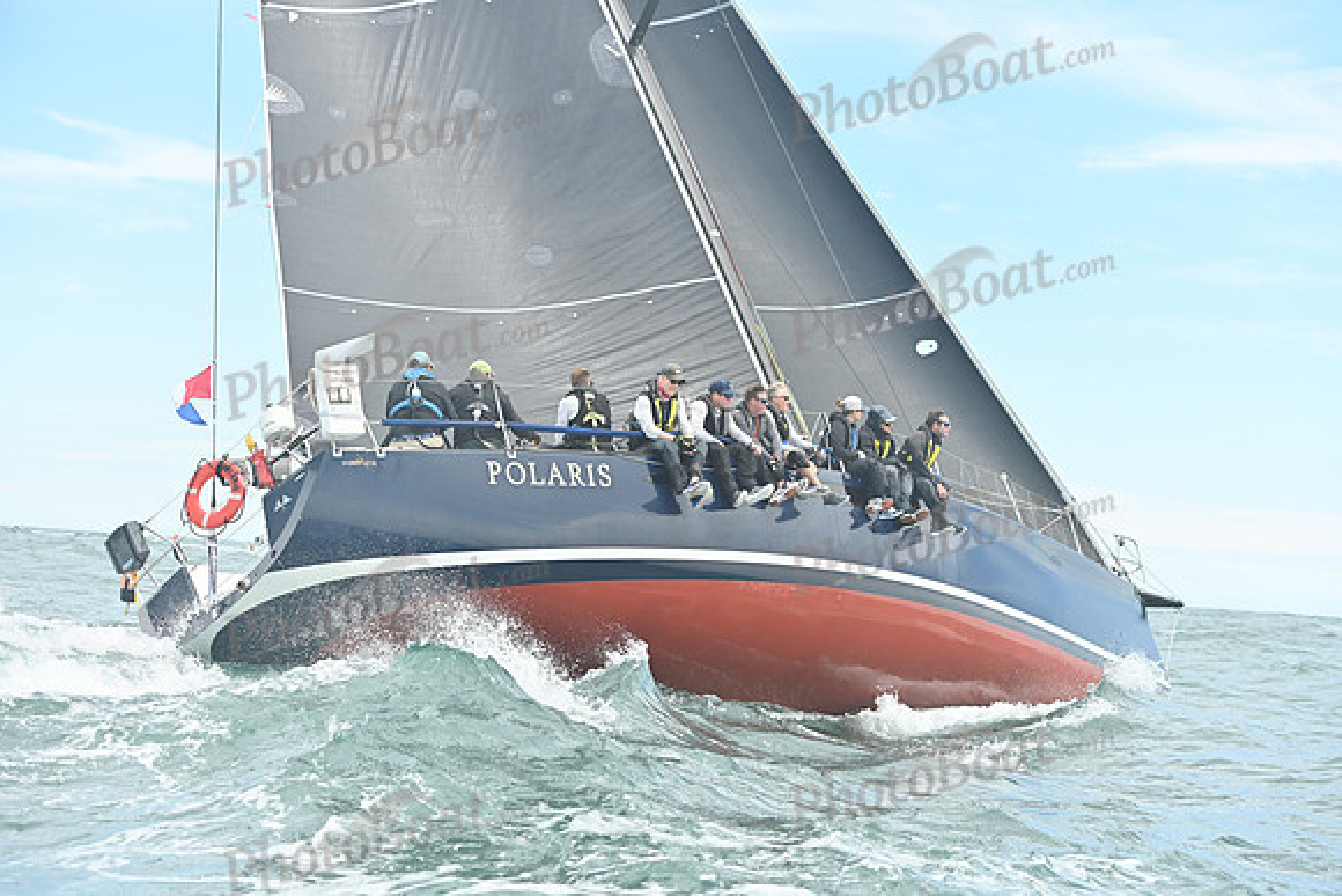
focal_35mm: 70
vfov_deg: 19.5
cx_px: 671
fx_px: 2610
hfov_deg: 28.8
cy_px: 448
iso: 320
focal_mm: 70
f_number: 5
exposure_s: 1/1250
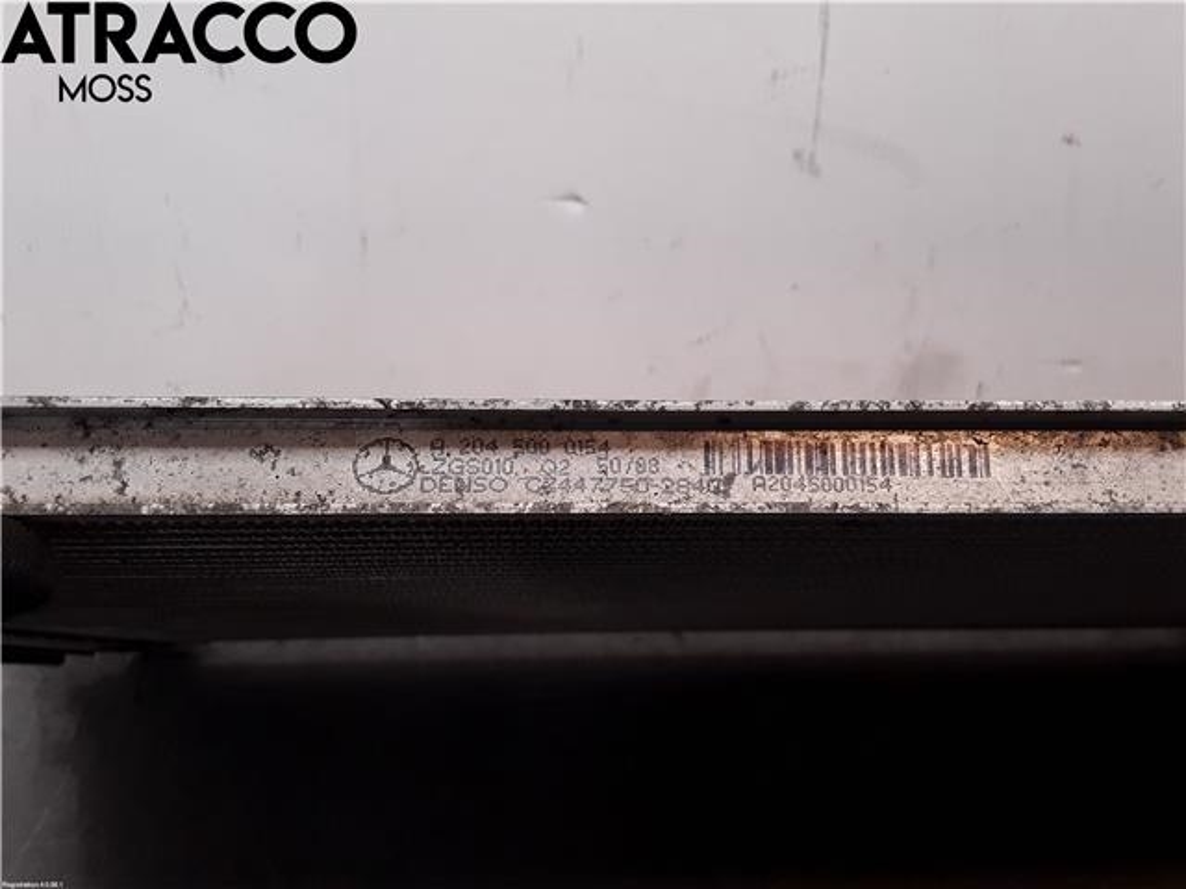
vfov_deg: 49.7
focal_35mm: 28
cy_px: 444
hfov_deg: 63.4
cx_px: 593
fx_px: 959
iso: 40
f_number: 1.9
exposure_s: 1/109
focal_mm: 2.91
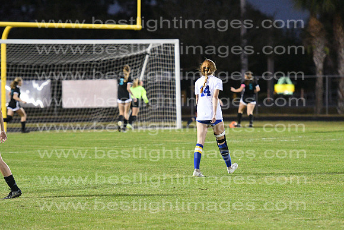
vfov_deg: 5.9
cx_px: 172
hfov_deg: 8.9
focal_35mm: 232
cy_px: 115
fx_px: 2222
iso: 8000
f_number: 2.8
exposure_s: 1/800
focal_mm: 155
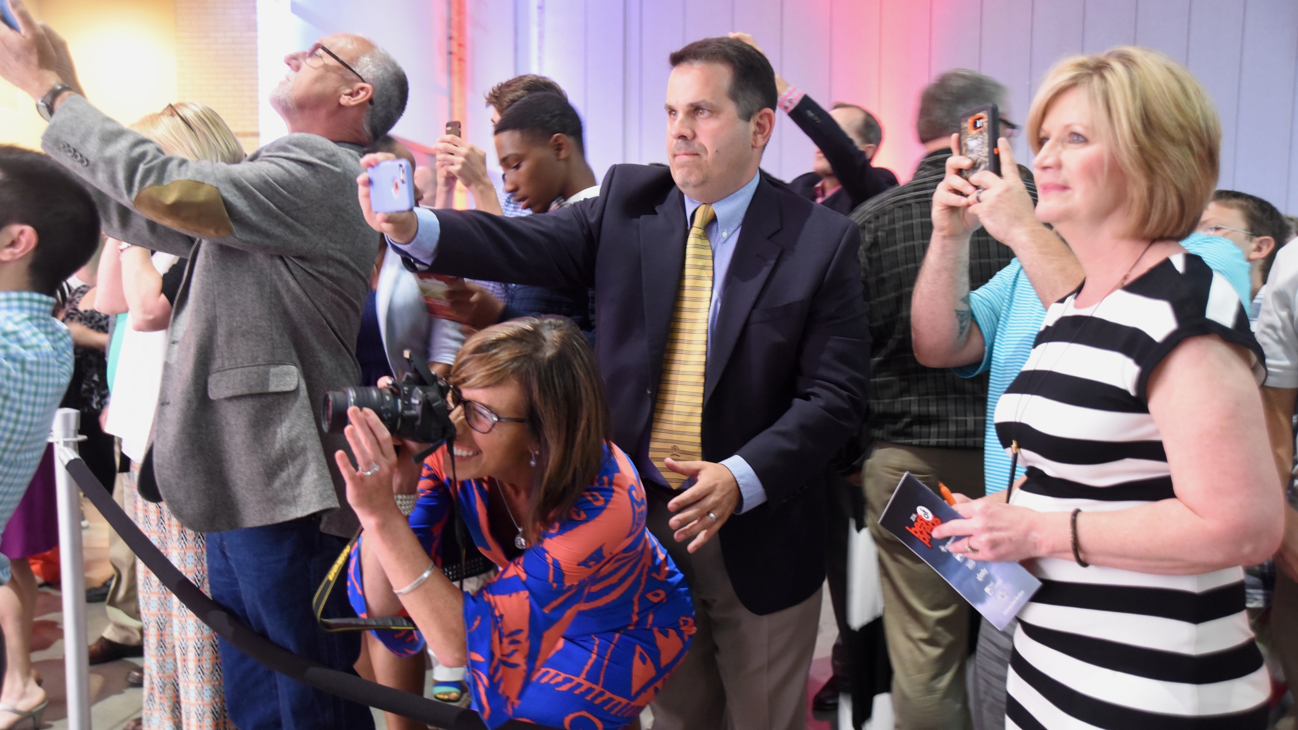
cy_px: 370
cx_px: 650
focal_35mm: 37
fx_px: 1273
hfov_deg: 54.0
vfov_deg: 32.0
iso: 4000
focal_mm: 35
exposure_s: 1/13
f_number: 3.2
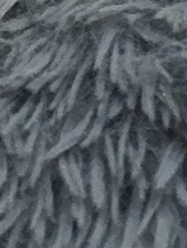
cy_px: -500
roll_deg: -0.5
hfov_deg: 7.8
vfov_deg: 8.9
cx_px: 415
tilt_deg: -14.4
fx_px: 1286
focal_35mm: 179
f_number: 2.2
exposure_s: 1/33
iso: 100
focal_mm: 4.15
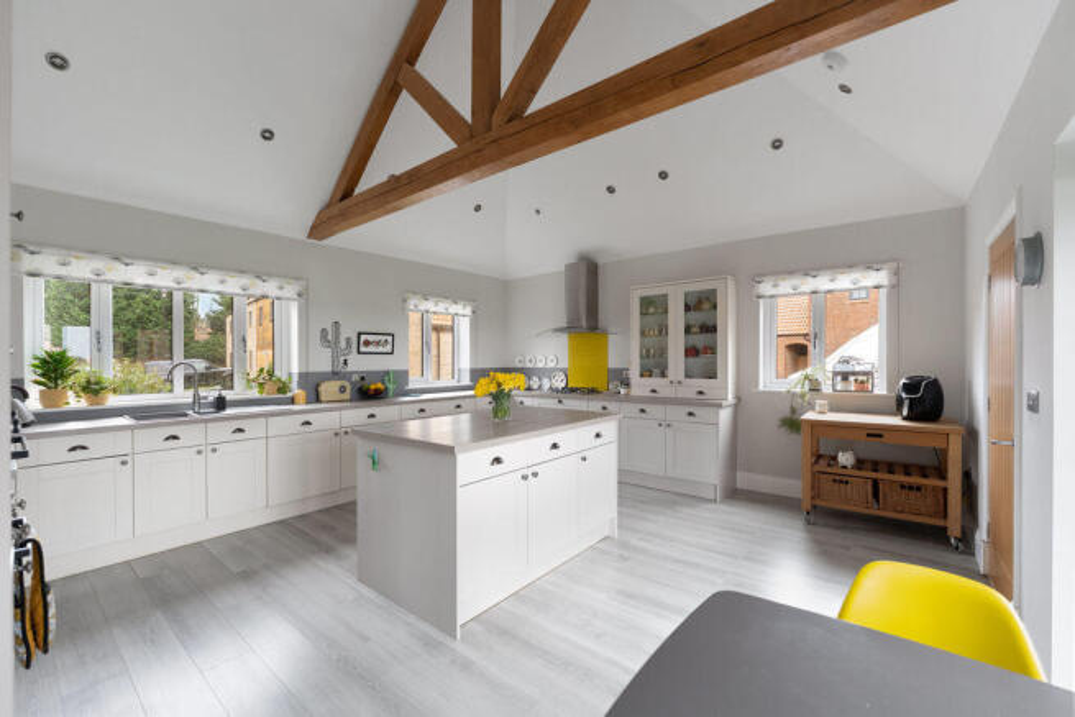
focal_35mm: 15
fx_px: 442
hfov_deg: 101.1
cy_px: 358
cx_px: 538
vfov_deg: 78.1
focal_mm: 14.8
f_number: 4
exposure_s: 1/40
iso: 10000
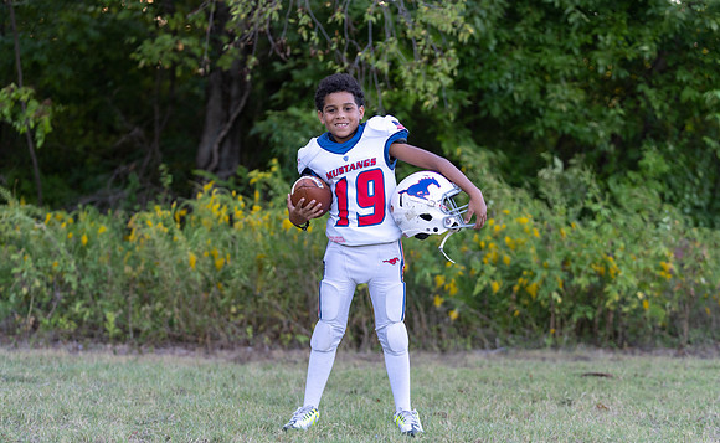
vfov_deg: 15.2
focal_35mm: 85
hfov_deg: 24.5
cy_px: 240
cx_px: 361
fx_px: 1659
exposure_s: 1/320
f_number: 2.8
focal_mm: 81
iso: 320
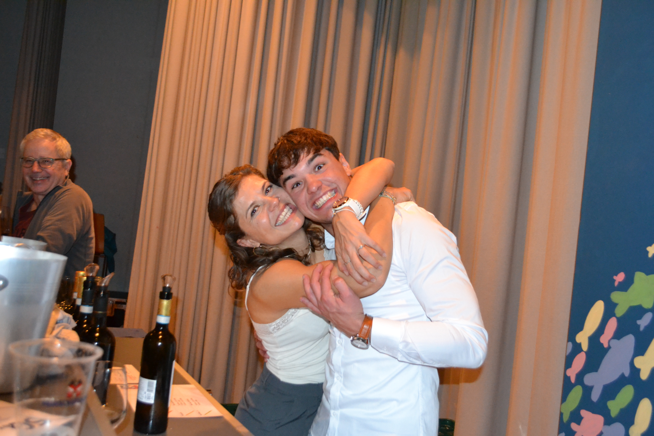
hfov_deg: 53.1
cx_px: 327
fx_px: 654
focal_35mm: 36
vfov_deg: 36.9
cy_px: 218
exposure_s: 1/60
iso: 3200
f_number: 4
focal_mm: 24
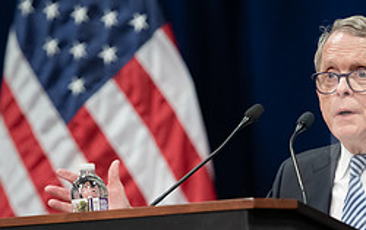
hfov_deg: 4.9
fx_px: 4245
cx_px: 287
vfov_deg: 3.1
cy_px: 248
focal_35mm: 425
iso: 2000
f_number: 2.8
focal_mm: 180
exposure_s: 1/200
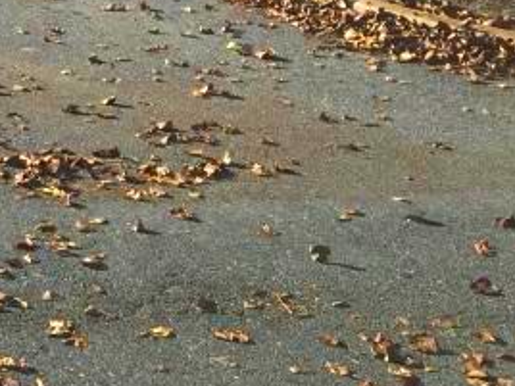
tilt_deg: -0.2
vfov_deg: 12.3
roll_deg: -1.6
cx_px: -342
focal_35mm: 111
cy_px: -303
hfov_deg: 15.7
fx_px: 1651
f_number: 2.2
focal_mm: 4.15
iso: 32
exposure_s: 1/1464
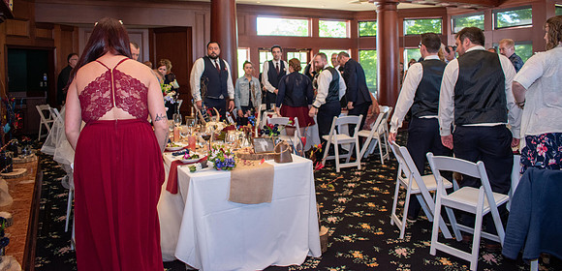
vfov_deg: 35.2
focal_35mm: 29
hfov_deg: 67.4
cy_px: 84
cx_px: 281
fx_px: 421
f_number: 4
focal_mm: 18
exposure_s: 1/60
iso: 800
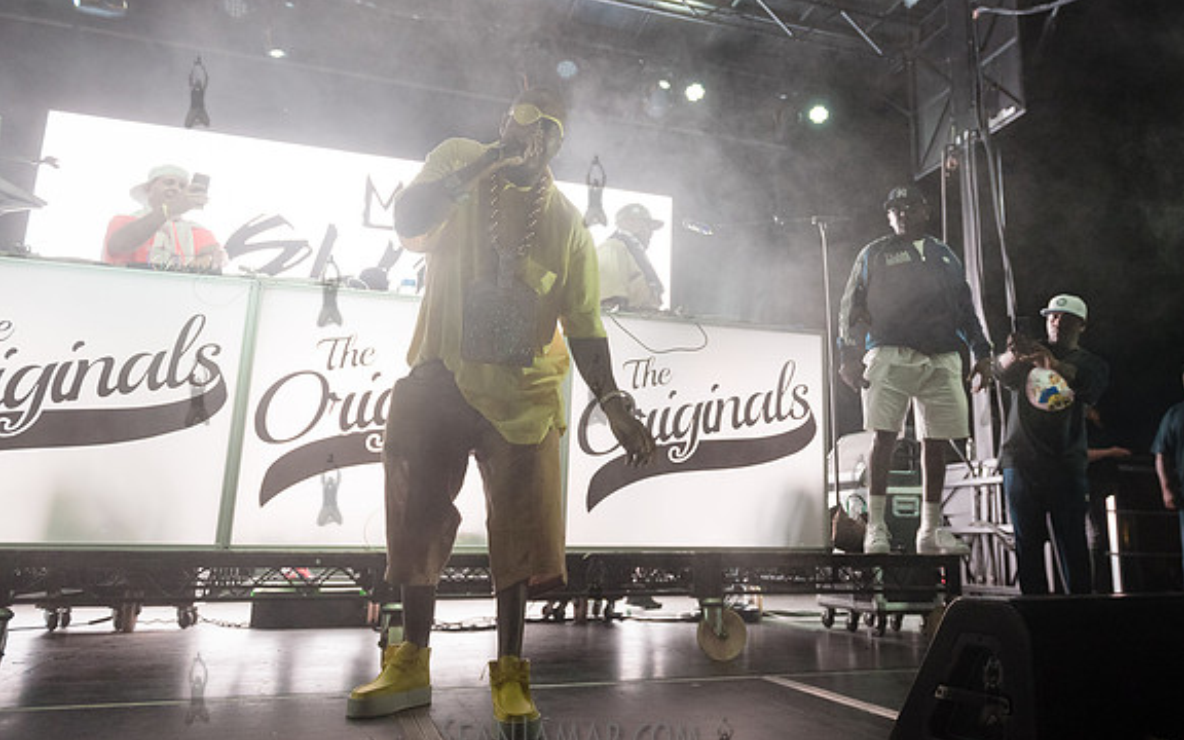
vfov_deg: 41.7
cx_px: 724
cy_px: 303
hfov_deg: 62.2
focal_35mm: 30
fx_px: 968
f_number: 3.5
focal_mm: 24
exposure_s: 1/400
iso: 3200
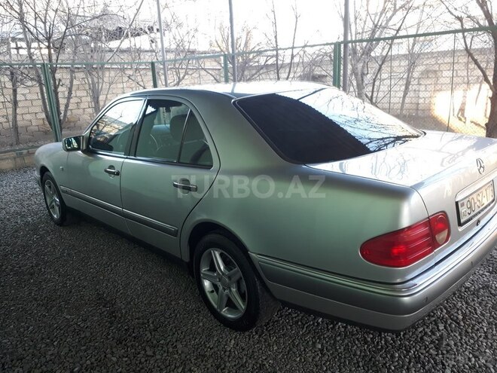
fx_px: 388
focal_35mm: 27
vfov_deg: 51.4
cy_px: 186
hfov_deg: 65.3
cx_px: 248
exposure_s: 1/33
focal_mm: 3.6
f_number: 1.9
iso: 64
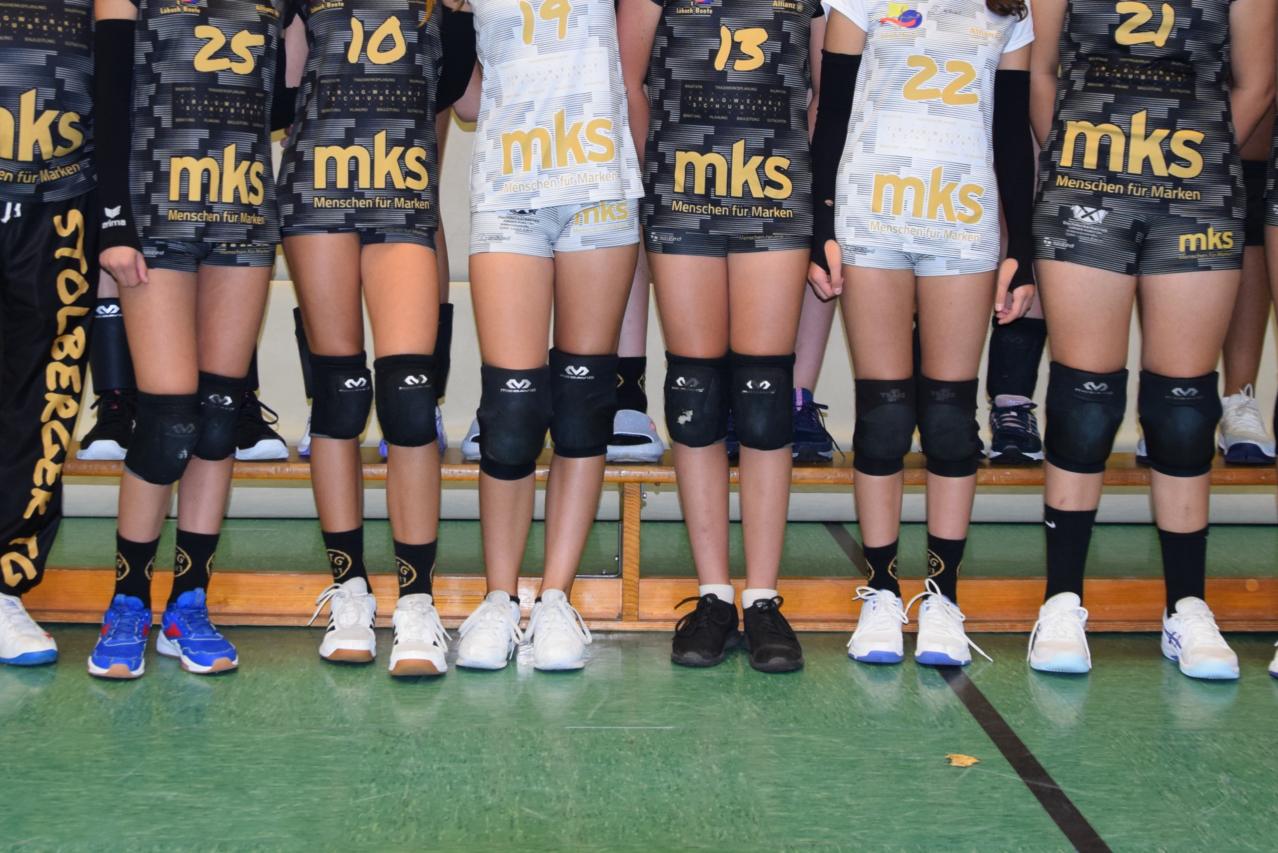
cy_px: 179
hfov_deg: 31.9
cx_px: 576
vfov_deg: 21.4
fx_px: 2231
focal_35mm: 63
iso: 800
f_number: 4.5
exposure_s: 1/100
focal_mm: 25
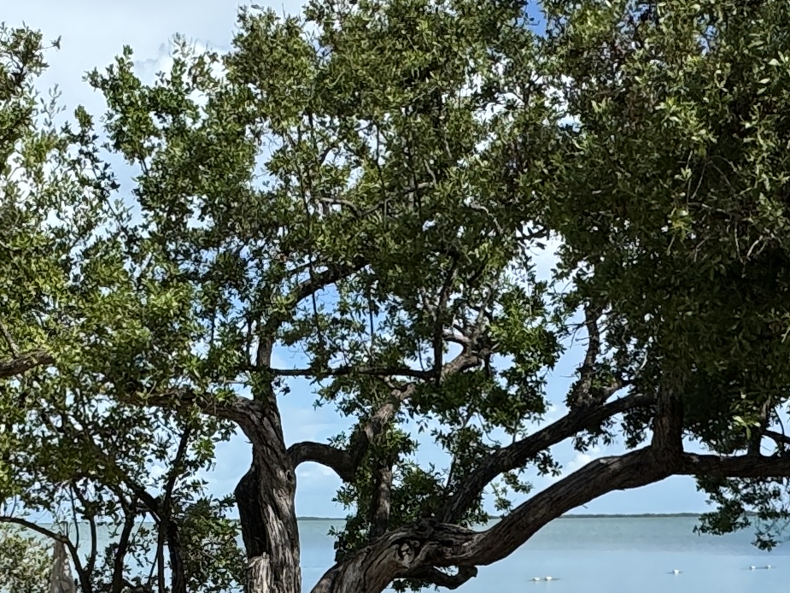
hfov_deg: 31.5
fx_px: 1392
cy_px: 608
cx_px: 292
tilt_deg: -3.9
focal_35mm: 61
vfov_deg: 23.0
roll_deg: -0.3
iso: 50
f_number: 2.2
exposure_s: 1/2342
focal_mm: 2.22
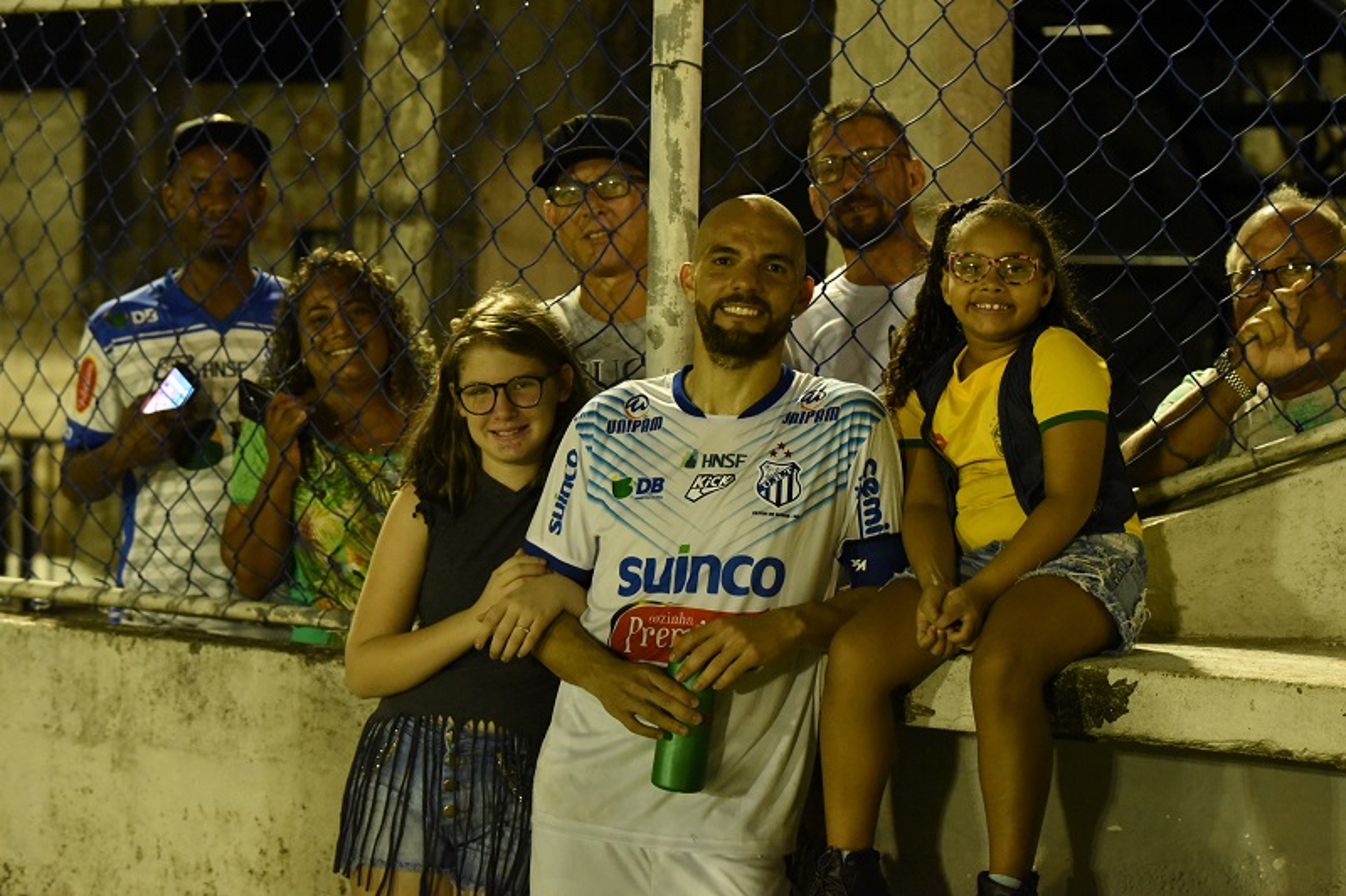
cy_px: 448
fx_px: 3215
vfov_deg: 15.9
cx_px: 673
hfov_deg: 23.6
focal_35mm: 86
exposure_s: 1/320
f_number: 4.5
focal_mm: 86
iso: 10000
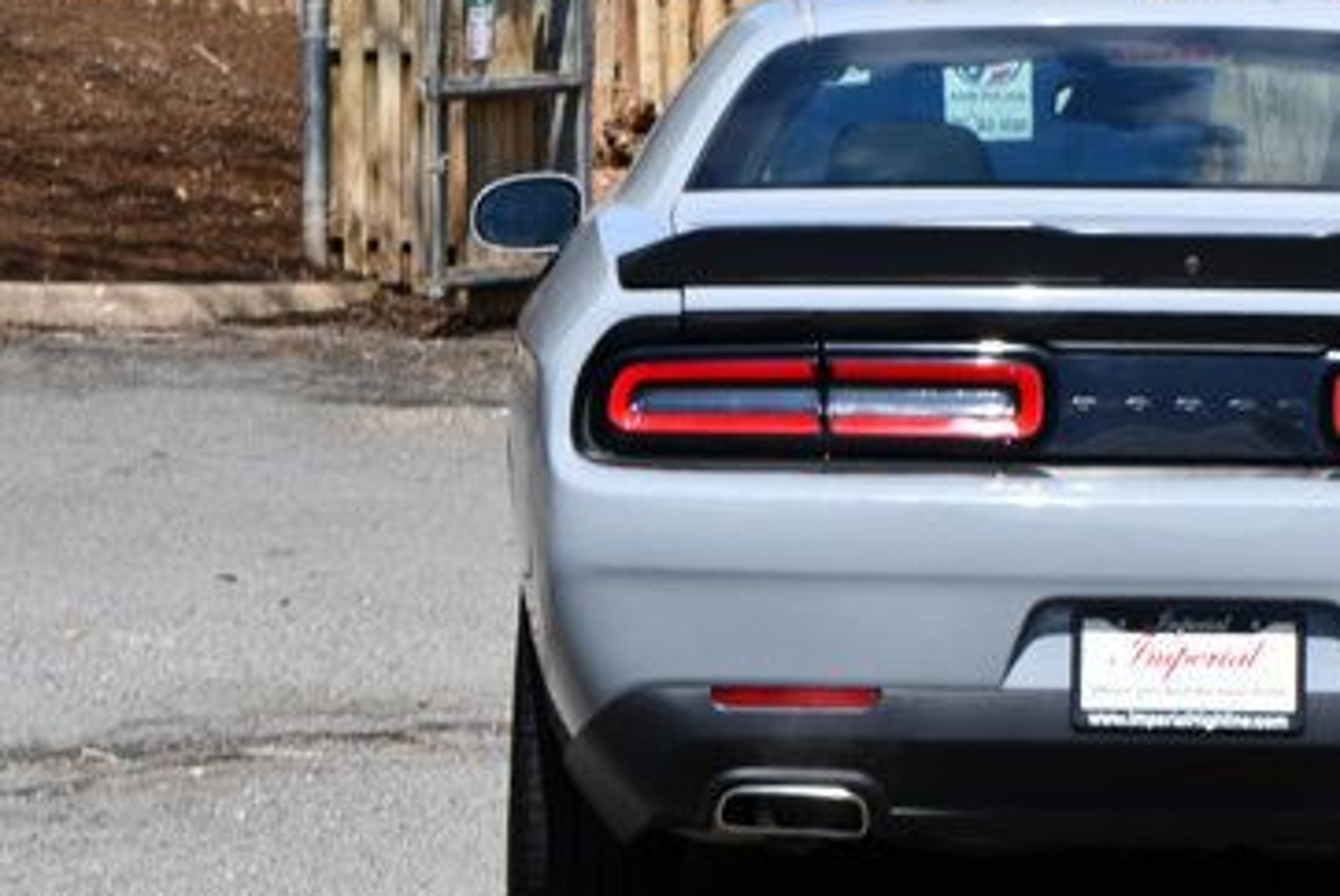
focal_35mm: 212
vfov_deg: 6.5
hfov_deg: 9.7
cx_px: 1125
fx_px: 7897
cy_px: 320
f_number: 9
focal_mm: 80
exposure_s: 1/320
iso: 100
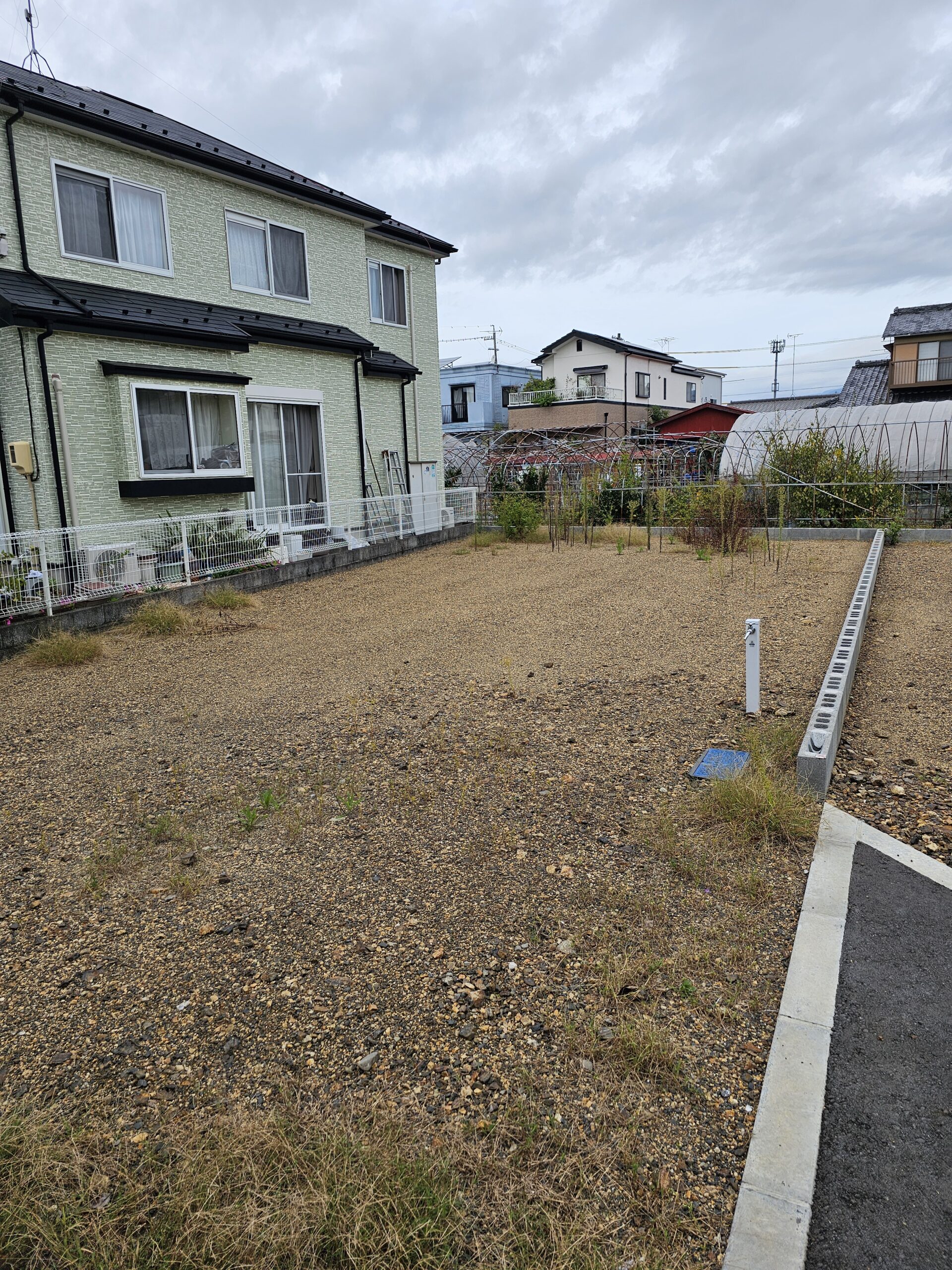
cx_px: 476
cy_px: 635
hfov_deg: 58.9
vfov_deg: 73.9
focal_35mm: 23
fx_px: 843
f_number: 1.7
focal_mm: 6.3
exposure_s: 1/362
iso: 10
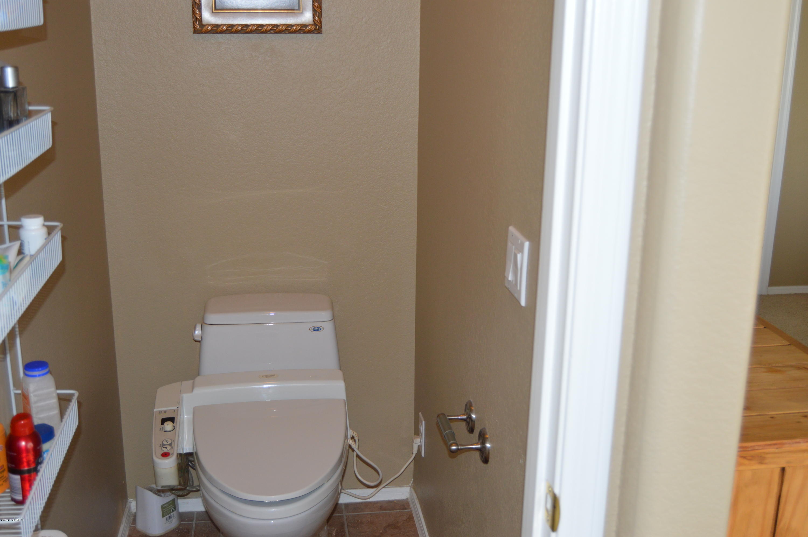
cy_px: 268
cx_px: 404
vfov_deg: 34.1
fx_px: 874
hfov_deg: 49.6
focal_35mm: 39
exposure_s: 1/80
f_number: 4
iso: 400
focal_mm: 26
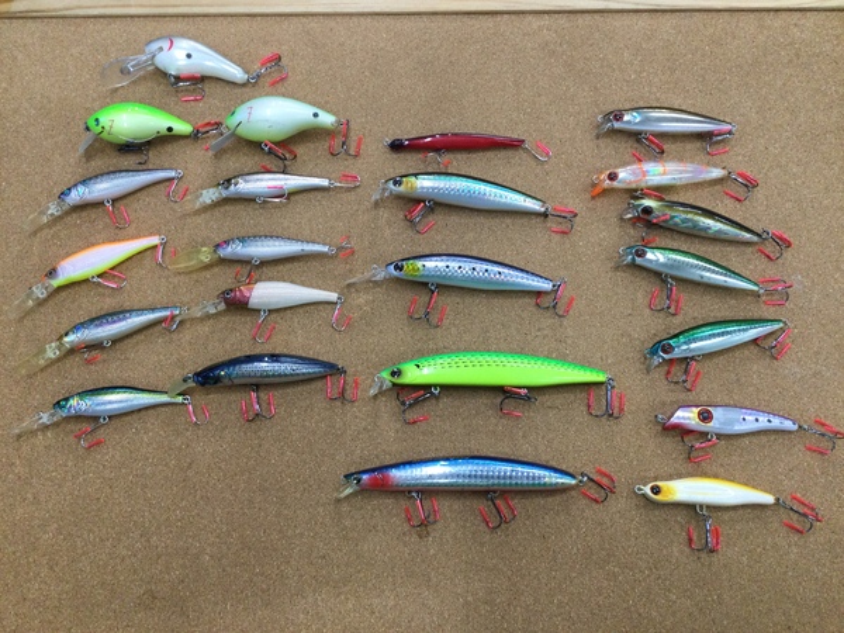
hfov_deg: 58.4
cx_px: 422
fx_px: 756
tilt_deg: -75.4
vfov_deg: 45.4
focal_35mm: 31
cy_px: 316
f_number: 2.4
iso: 32
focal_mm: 3.3
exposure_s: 1/30
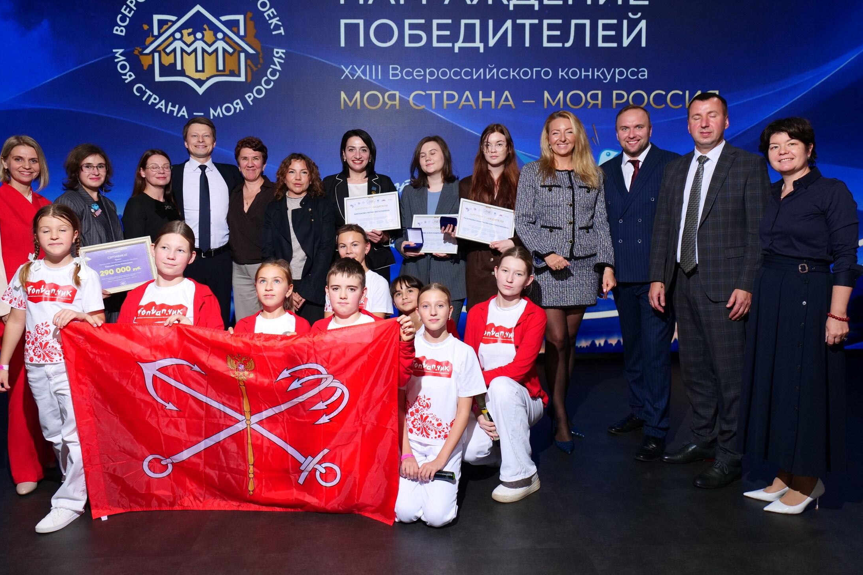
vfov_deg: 47.8
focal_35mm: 27
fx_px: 647
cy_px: 249
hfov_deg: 67.4
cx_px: 414
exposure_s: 1/160
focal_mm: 23
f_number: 5.6
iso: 1600
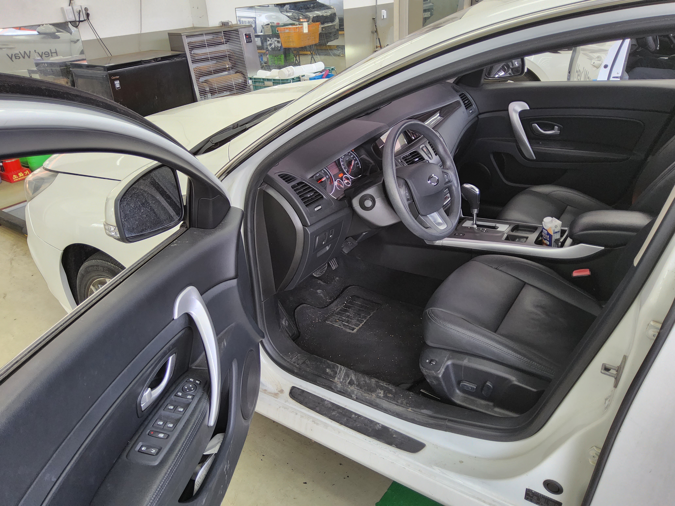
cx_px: 338
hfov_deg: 69.4
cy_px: 253
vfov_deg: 54.9
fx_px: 487
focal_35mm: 25
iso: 100
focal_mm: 3.08
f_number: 2
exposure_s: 1/120
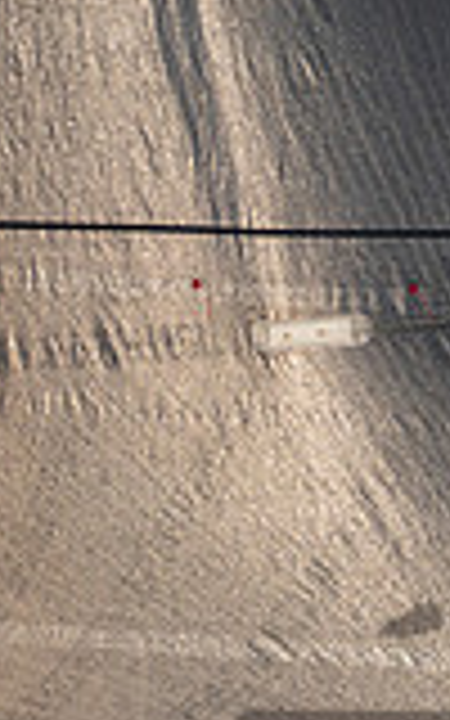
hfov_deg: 1.8
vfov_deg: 2.8
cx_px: -22
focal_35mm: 739
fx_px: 14501
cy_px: 826
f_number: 6.3
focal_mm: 200
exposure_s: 1/1600
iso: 400
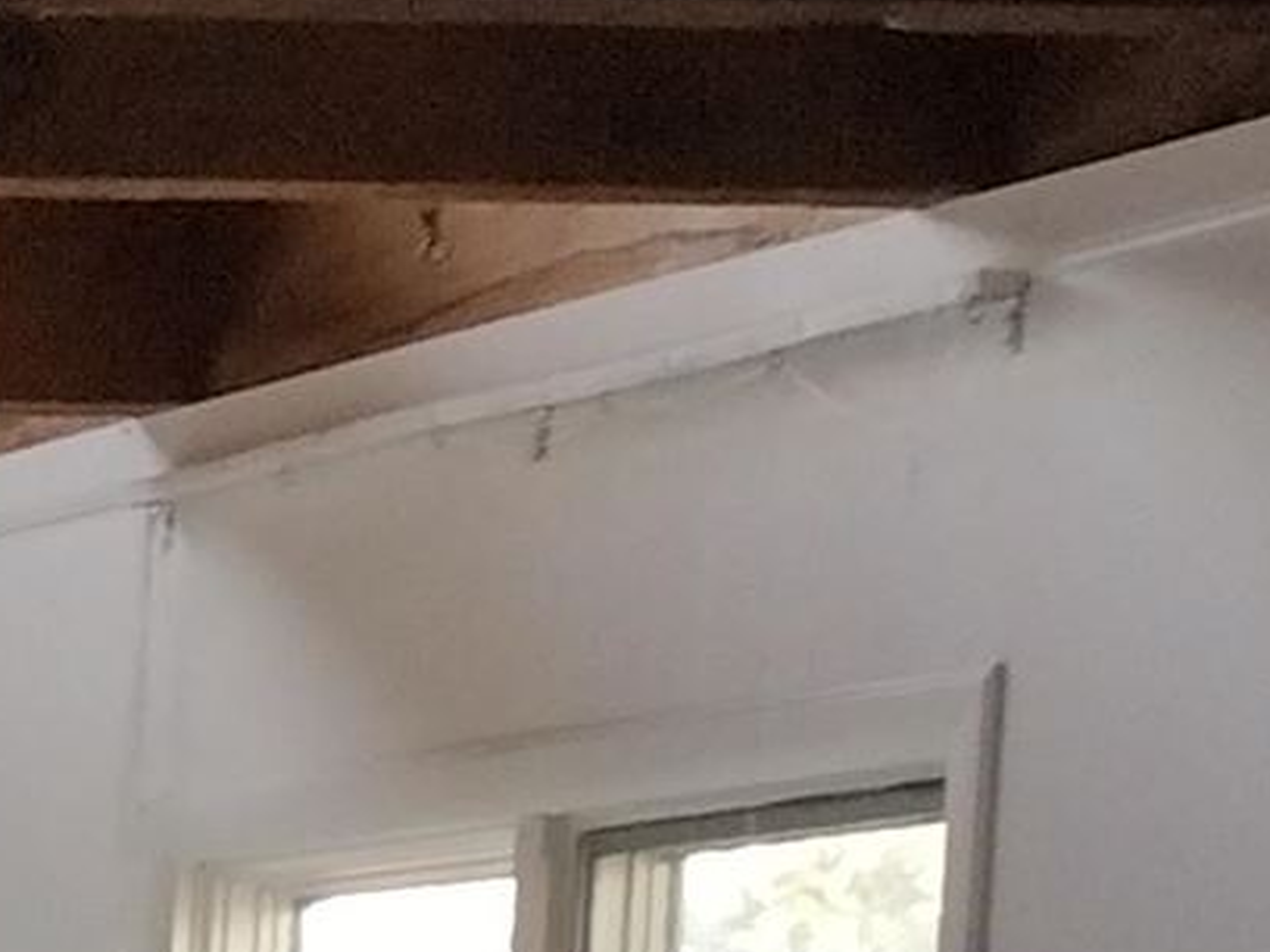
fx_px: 7482
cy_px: 2347
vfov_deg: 6.9
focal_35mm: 204
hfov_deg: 8.4
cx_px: -2340
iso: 286
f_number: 1.7
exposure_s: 1/40
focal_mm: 4.71
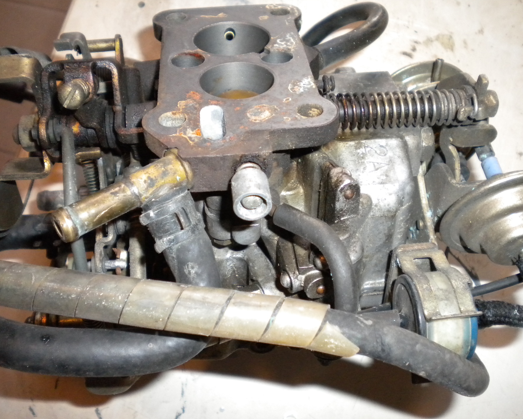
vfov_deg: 40.1
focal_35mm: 37
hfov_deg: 49.1
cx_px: 277
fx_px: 573
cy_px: 209
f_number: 3.1
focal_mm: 6.3
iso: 400
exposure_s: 1/30
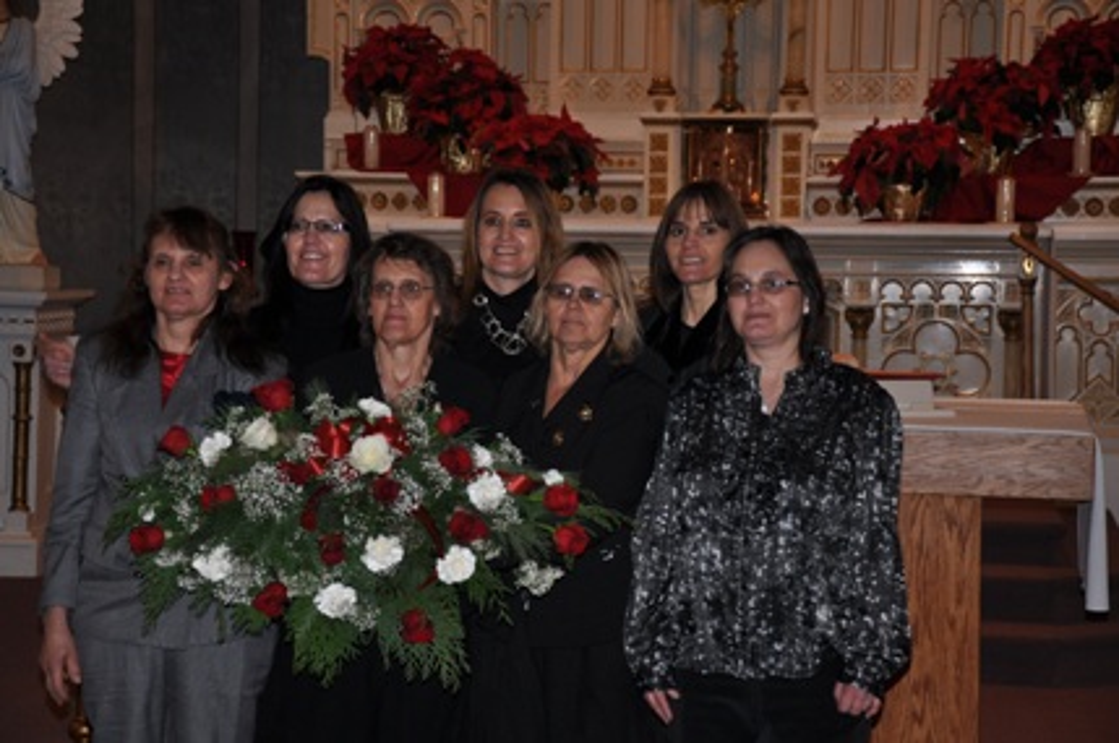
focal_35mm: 87
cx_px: 560
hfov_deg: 23.4
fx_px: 2701
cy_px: 372
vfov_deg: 15.7
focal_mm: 58
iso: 200
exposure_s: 1/60
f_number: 5
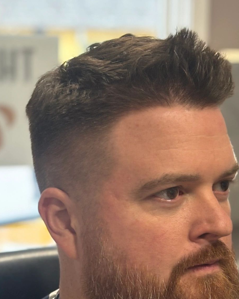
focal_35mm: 114
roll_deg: -0.7
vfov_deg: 16.5
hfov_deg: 13.5
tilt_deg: -12.1
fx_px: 1008
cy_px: 292
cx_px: 157
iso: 160
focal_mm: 5.96
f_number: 1.6
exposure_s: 1/60
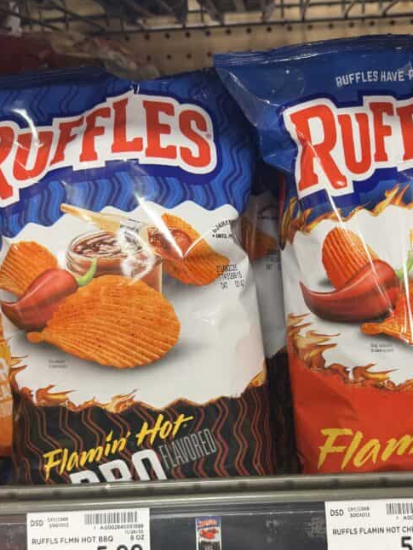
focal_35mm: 38
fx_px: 605
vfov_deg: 48.6
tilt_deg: -19.8
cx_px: 256
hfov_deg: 37.5
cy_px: 339
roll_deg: +2.9
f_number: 1.78
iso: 160
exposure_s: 1/60
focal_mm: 6.76
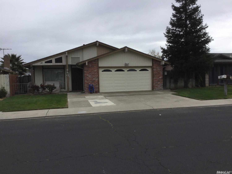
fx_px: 208
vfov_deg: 45.4
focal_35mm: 31
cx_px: 116
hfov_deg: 58.4
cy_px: 87
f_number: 2.4
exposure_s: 1/1894
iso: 25
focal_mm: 3.3
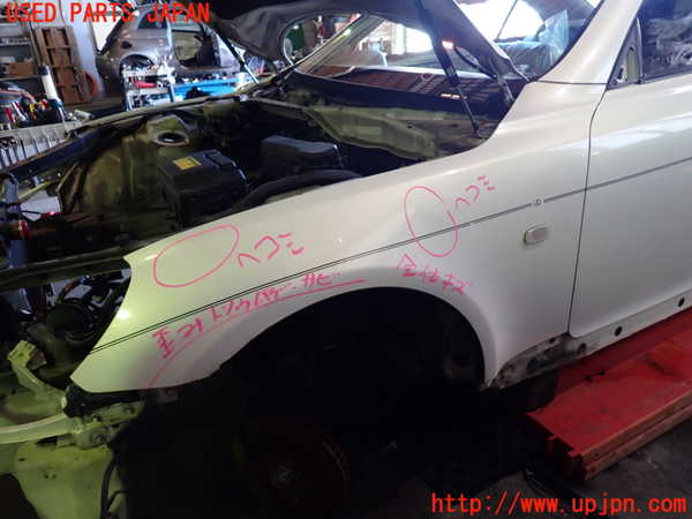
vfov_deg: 54.9
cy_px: 260
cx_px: 346
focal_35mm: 25
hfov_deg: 69.4
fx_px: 500
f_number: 2
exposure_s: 1/50
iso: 200
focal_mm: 4.5
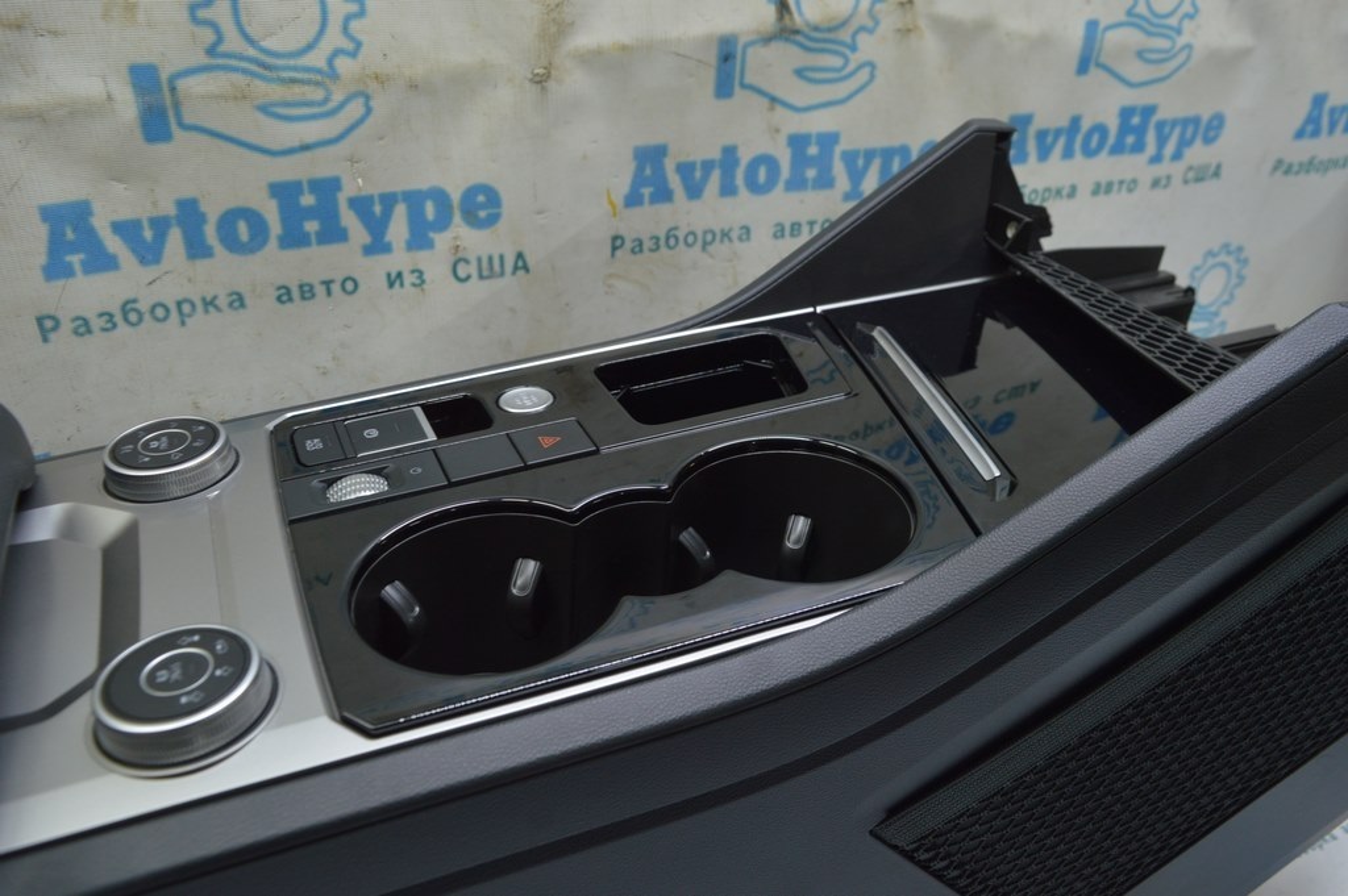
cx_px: 674
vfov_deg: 47.9
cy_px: 448
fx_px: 1010
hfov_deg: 67.4
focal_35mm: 27
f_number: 5.6
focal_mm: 18
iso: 400
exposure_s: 1/20
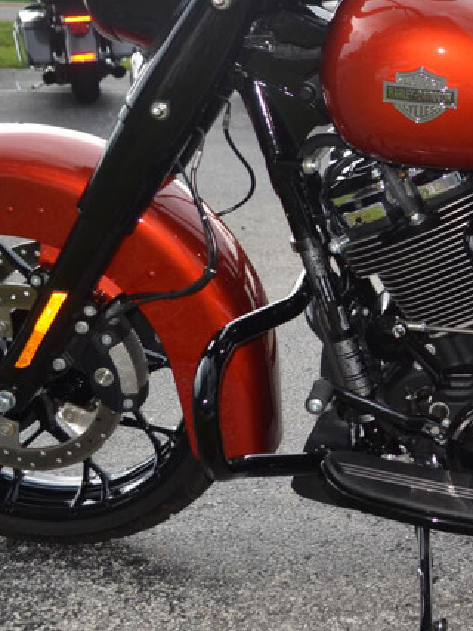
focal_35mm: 81
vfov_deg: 24.0
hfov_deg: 16.8
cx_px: 664
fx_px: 1476
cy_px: 191
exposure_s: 1/200
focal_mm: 20
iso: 100
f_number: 4
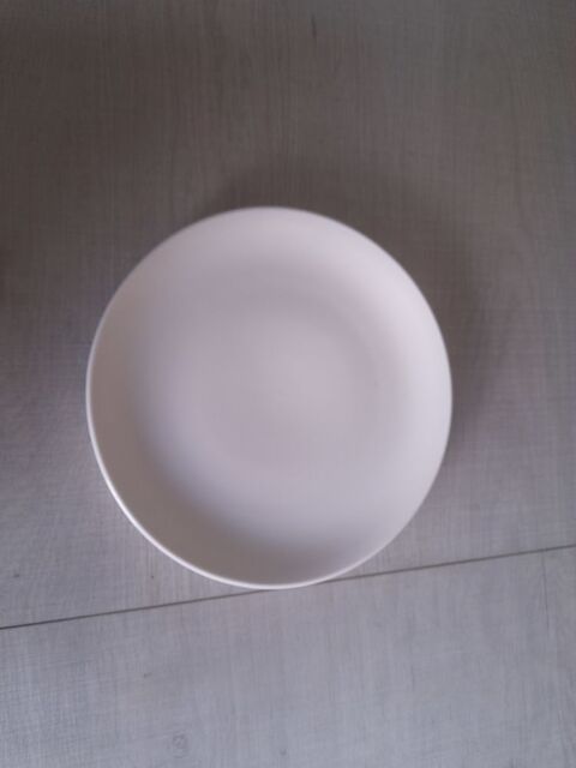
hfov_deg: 54.9
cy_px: 384
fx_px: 555
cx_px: 288
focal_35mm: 25
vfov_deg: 69.4
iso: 400
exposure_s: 1/25
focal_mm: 4.6
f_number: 2
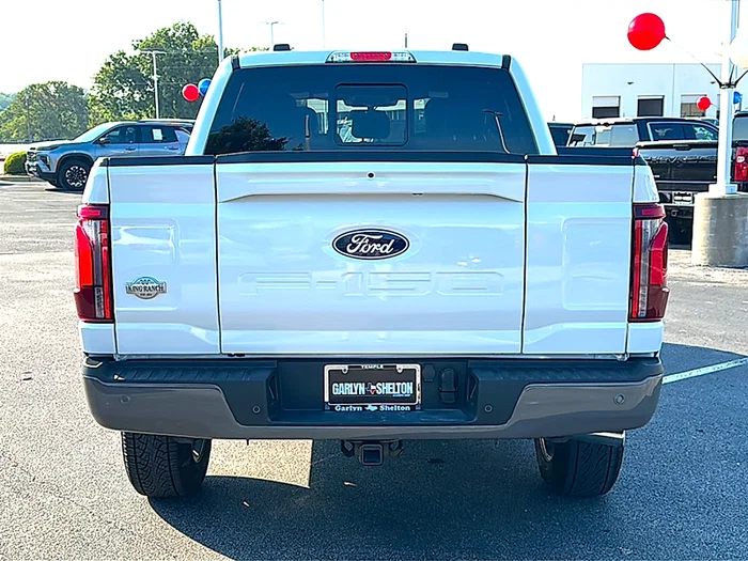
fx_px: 843
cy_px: 280
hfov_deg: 47.9
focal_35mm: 39
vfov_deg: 36.8
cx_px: 374
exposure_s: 1/2604
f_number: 1.78
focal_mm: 6.86
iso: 100
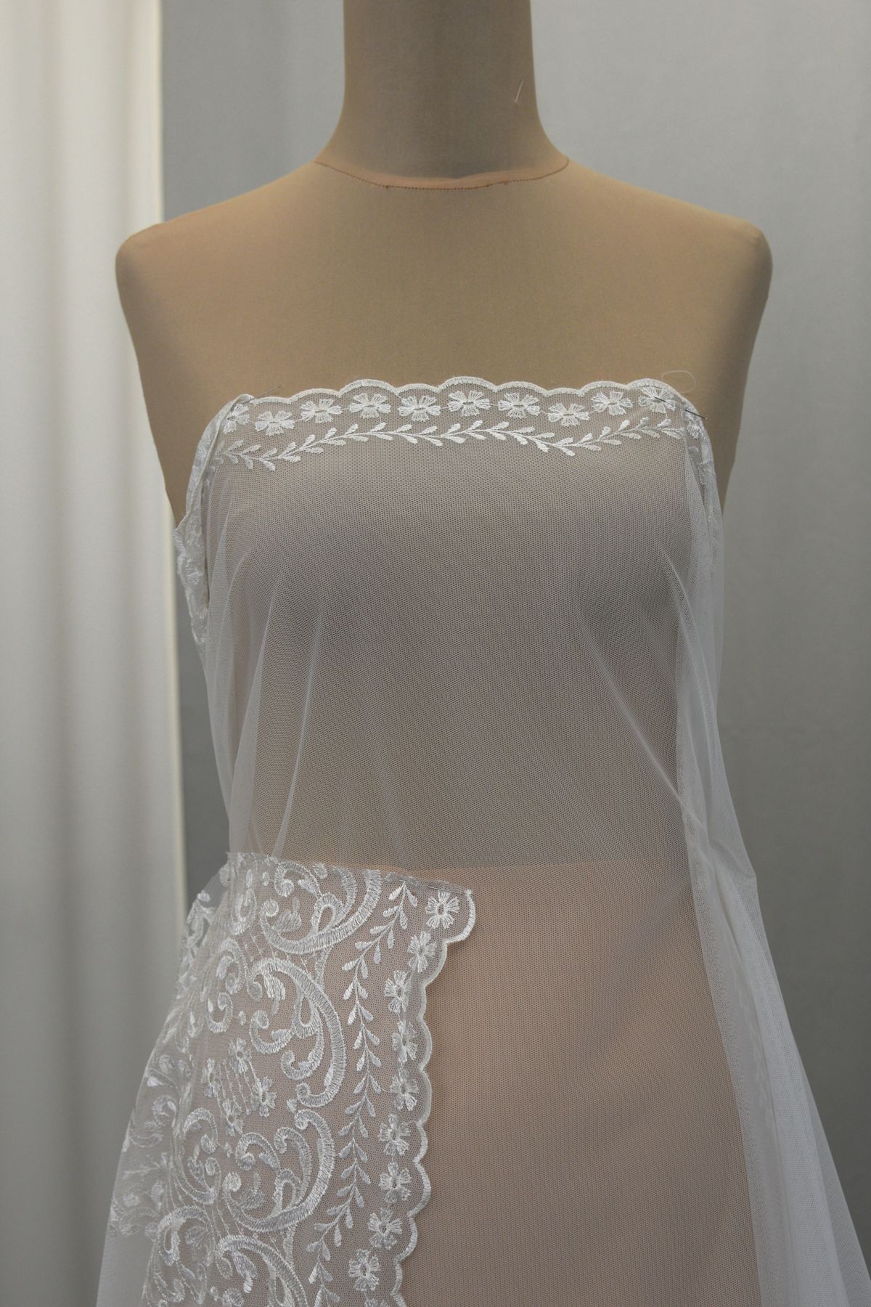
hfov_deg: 25.8
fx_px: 1905
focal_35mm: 52
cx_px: 436
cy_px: 654
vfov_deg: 37.9
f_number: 5
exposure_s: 1/100
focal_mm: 35
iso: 400
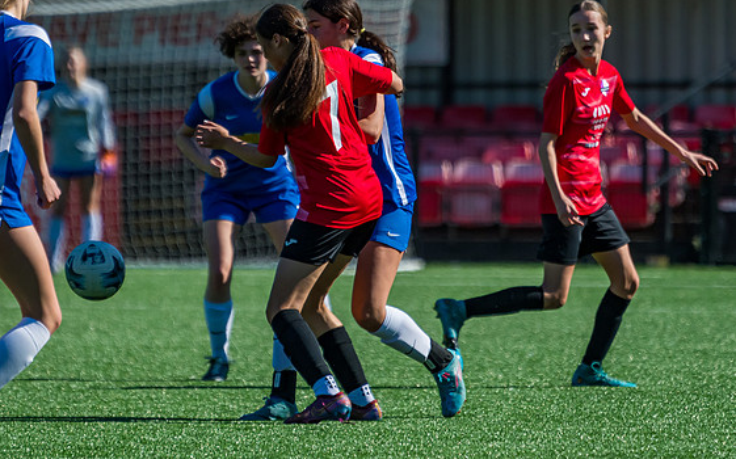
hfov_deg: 4.1
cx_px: 350
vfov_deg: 2.5
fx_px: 10345
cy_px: 214
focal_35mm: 516
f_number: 4
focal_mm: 280
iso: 400
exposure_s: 1/4000
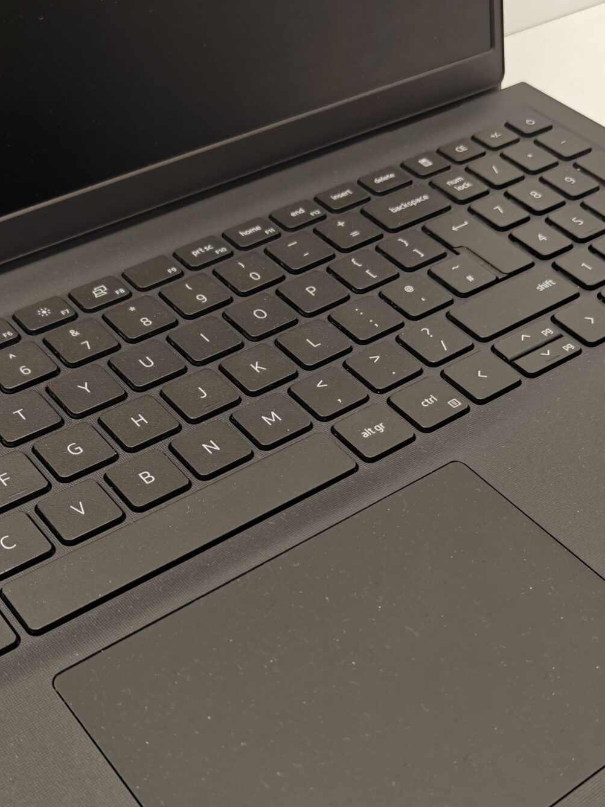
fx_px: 1072
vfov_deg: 40.5
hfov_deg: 31.5
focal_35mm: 46
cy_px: 560
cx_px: 251
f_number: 1.8
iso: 320
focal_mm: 5.59
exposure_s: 1/100
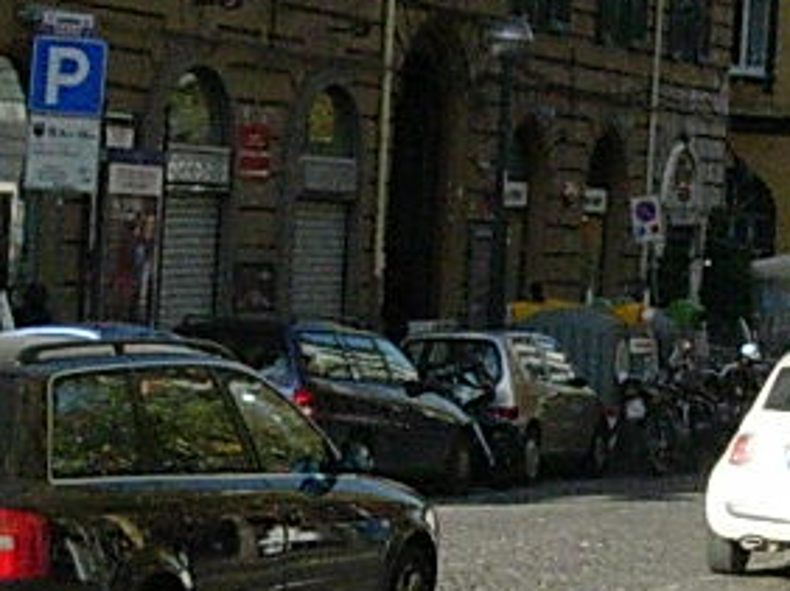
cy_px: 541
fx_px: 3147
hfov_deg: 14.2
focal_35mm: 138
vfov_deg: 10.7
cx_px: 647
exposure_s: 1/2048
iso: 400
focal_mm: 7.8
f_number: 4.8
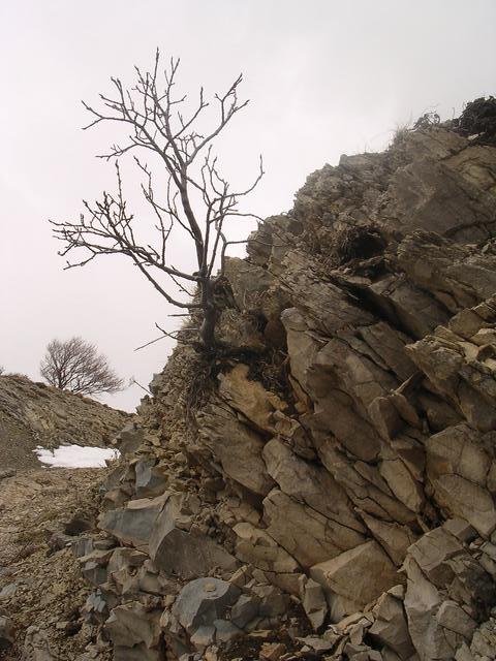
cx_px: 248
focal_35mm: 38
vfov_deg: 49.0
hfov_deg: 37.7
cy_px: 330
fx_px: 726
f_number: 5.6
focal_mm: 5.8
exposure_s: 1/380
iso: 100
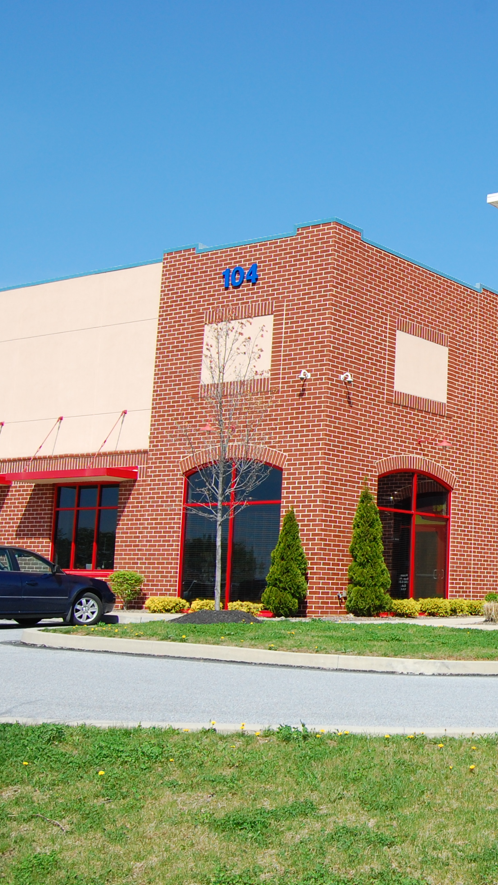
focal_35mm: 48
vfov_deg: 42.9
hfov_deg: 23.0
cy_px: 436
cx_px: 587
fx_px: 1127
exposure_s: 1/320
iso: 200
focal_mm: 20
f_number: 9
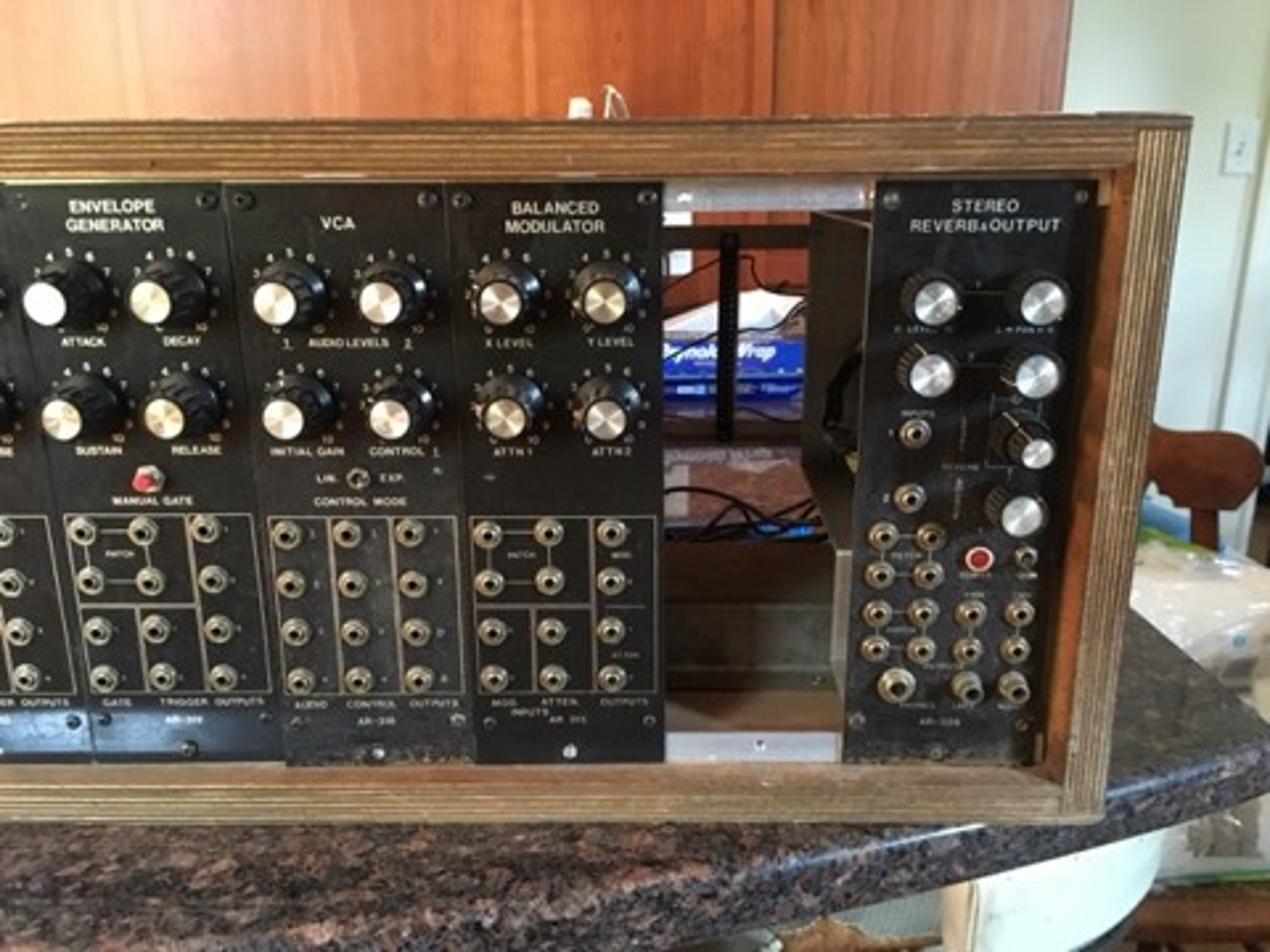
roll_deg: +1.0
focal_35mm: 29
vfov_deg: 48.2
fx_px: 1064
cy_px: 476
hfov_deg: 61.7
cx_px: 635
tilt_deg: -18.1
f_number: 2.2
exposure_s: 1/15
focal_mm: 4.15
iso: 250
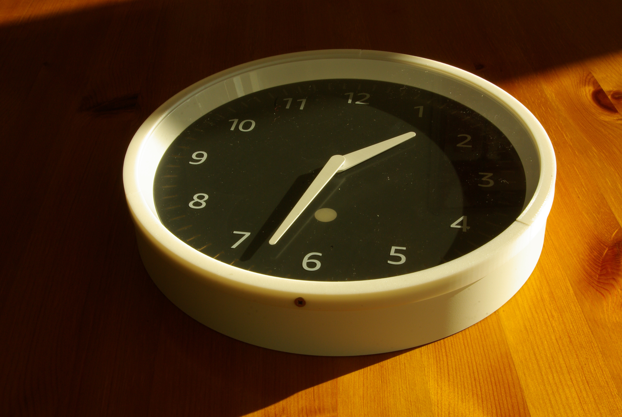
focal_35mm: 46
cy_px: 208
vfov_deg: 29.0
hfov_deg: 42.3
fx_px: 804
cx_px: 311
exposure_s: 1/10
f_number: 27
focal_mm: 31
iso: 200
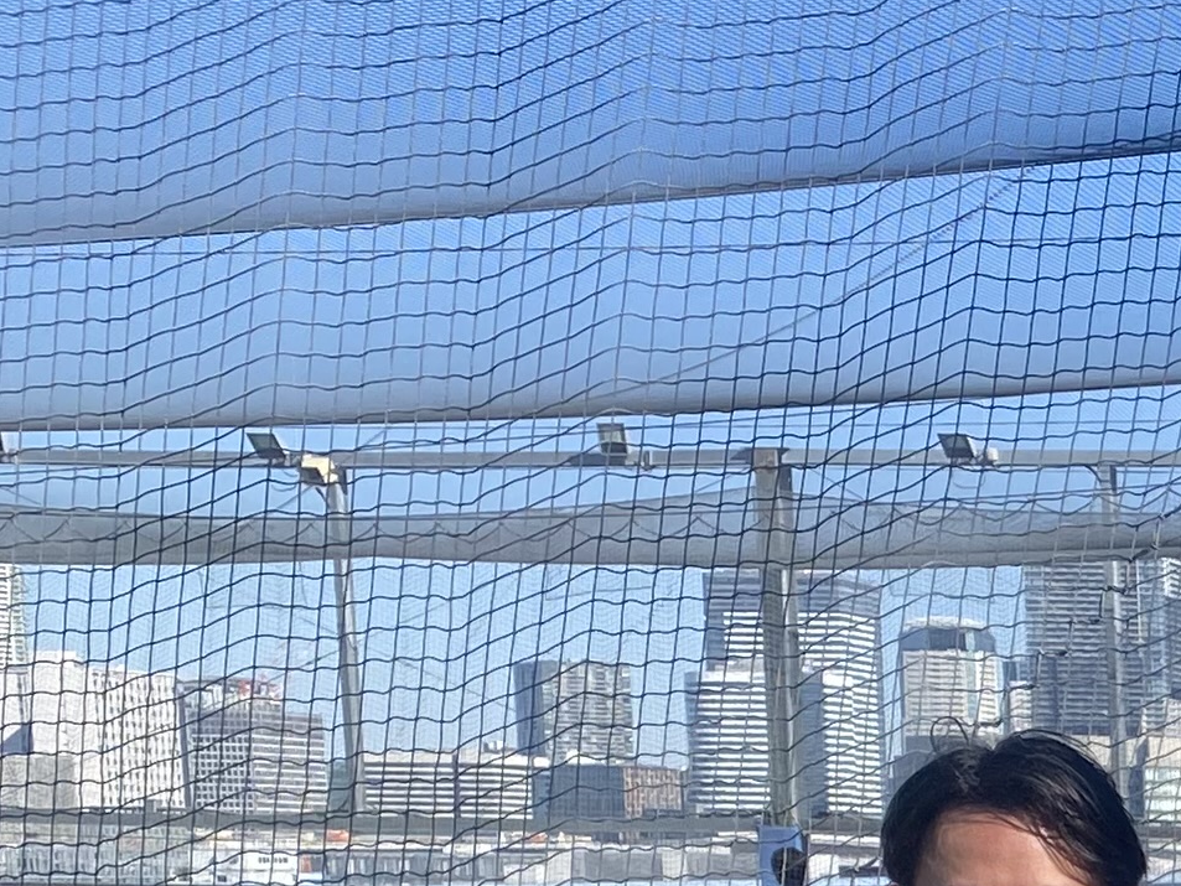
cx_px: 2177
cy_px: 1503
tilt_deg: -8.4
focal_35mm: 110
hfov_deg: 15.3
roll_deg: -0.6
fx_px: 3753
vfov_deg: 12.5
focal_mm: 4.25
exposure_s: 1/1866
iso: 32
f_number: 1.8
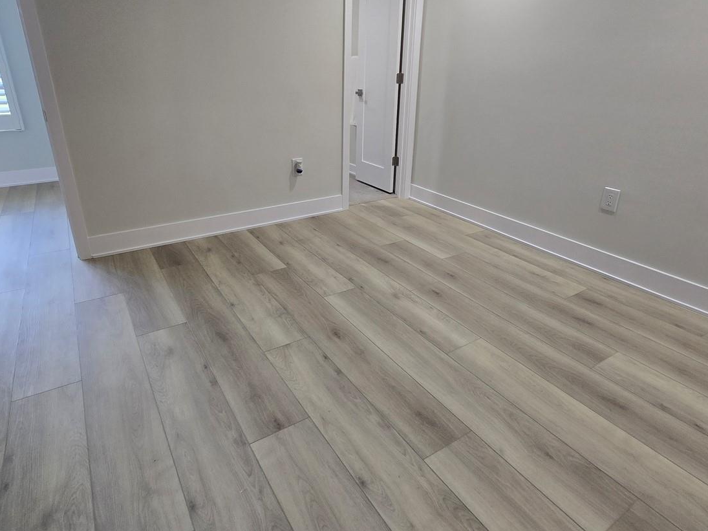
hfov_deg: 84.7
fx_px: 389
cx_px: 350
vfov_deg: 68.4
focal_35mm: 19
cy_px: 232
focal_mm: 2.2
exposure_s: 1/60
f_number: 2.2
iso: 100
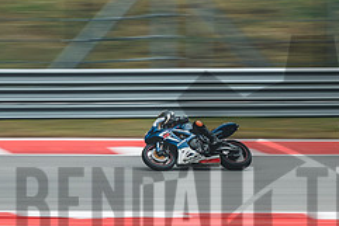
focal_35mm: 879
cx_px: 397
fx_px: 8282
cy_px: 262
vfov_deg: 1.6
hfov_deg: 2.3
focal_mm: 200
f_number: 4
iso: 160
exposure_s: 1/60
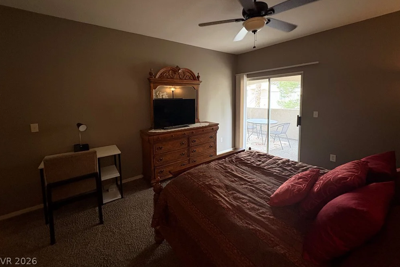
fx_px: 167
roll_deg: +1.3
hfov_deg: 100.4
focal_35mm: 15
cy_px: 113
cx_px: 199
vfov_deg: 76.8
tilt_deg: -5.5
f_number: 2.2
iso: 400
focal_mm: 2.22
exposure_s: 1/60
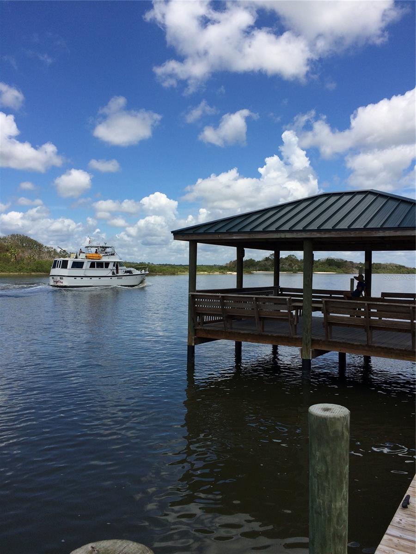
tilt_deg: -1.9
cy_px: 277
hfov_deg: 48.2
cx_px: 208
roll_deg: +0.1
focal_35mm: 29
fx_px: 465
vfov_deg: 61.7
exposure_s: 1/2740
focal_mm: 4.15
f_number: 2.2
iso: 32
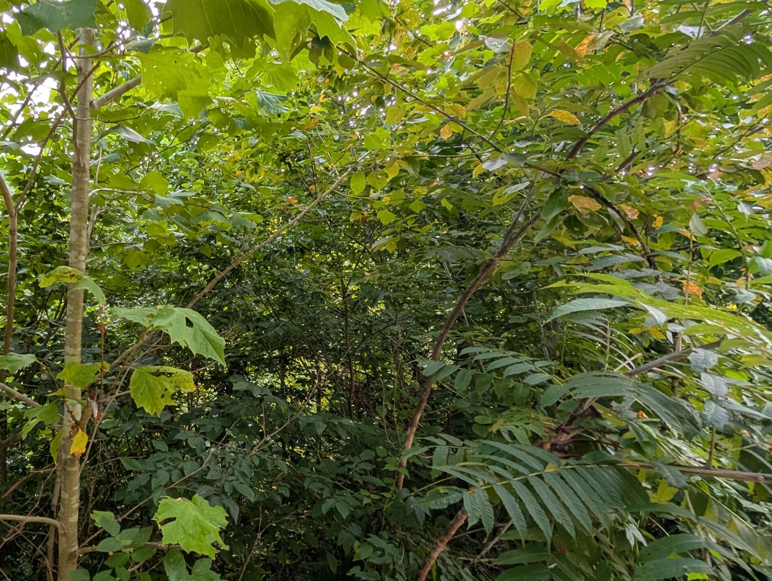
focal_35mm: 19
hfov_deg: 77.4
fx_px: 424
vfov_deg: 68.6
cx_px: 180
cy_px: 324
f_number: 1.7
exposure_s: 1/262
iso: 97
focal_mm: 2.02
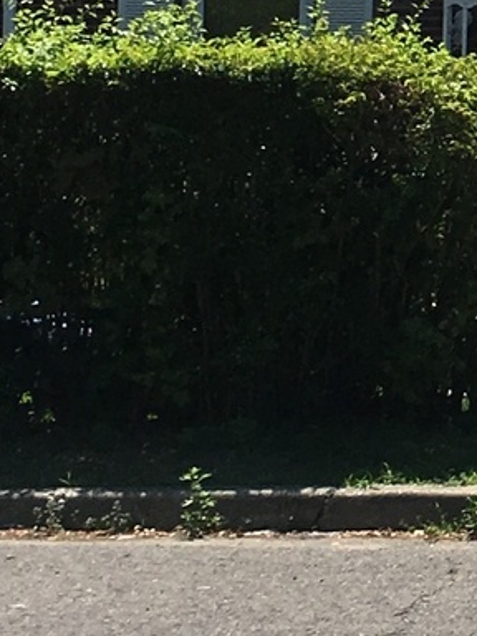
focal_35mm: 174
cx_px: 1093
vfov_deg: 11.0
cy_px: -237
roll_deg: +0.1
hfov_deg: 8.0
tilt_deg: +4.2
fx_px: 3197
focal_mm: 4.15
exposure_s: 1/2024
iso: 25
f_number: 2.2
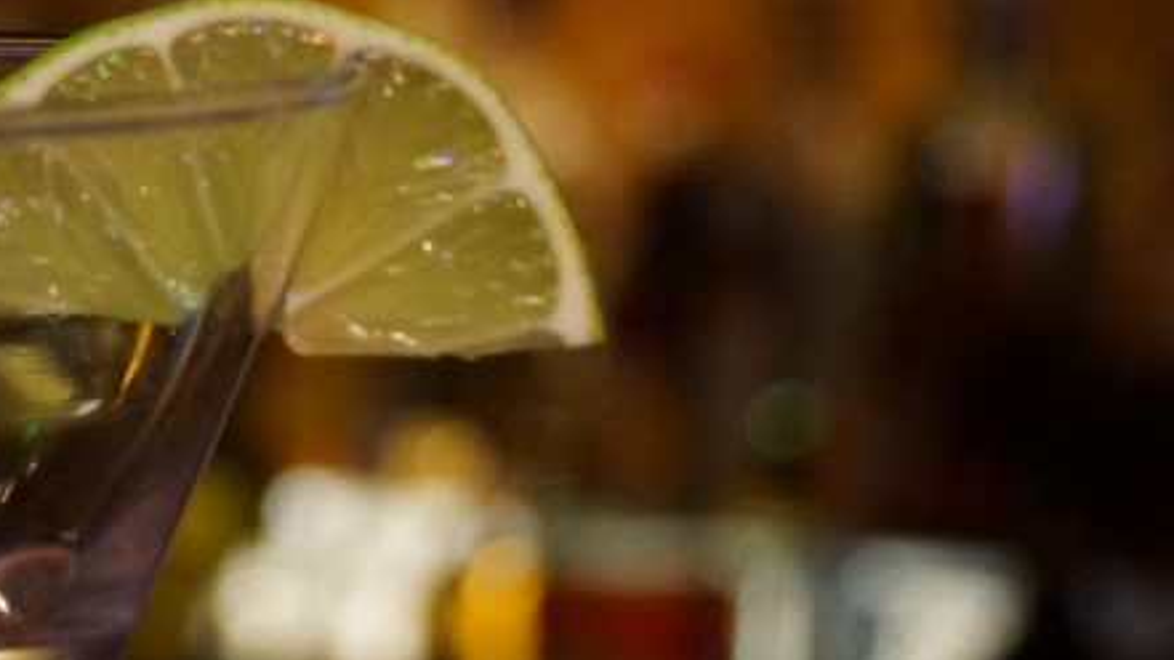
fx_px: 5323
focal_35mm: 171
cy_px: 375
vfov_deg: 7.1
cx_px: -16
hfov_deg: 12.4
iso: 1600
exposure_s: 1/80
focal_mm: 50
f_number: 4.5
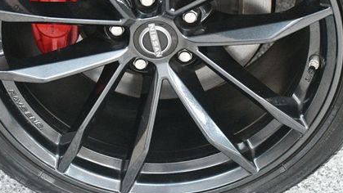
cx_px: 162
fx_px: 873
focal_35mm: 96
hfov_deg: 22.2
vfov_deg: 12.6
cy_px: 36
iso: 5600
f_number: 4.5
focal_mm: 40
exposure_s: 1/60
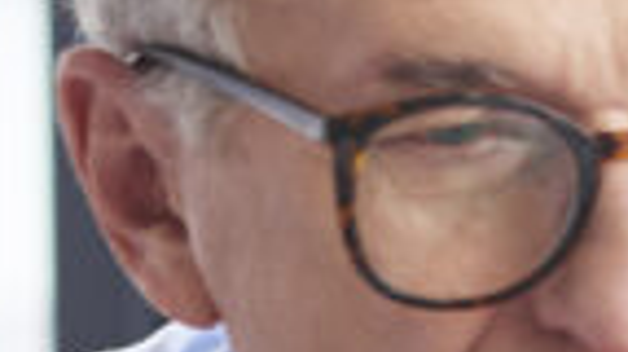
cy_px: 640
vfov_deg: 3.2
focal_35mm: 375
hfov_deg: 5.5
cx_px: 1726
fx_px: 6236
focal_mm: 50
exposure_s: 1/160
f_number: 2.8
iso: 200
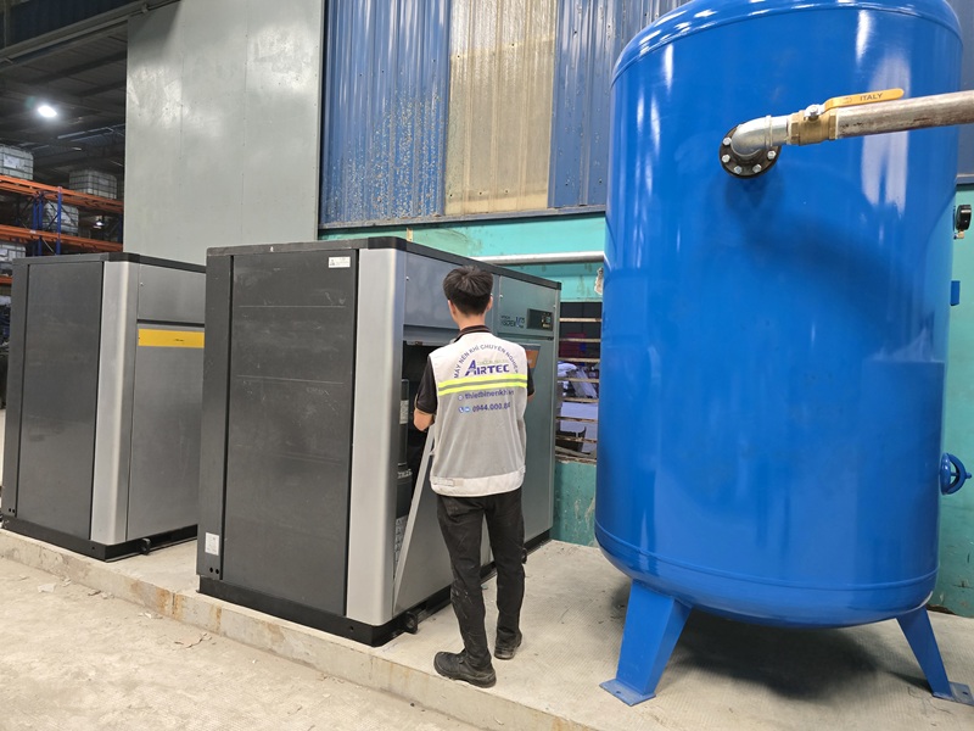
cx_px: 487
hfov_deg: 73.9
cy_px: 366
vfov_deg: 58.9
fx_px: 647
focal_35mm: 23
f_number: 1.7
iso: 800
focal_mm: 6.3
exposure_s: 1/101
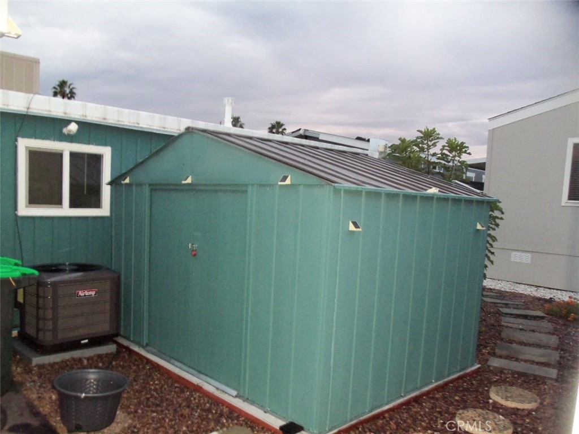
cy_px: 217
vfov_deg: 48.2
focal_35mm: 29
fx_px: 485
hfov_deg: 61.7
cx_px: 290
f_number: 3.4
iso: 250
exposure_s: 1/30
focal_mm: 5.2
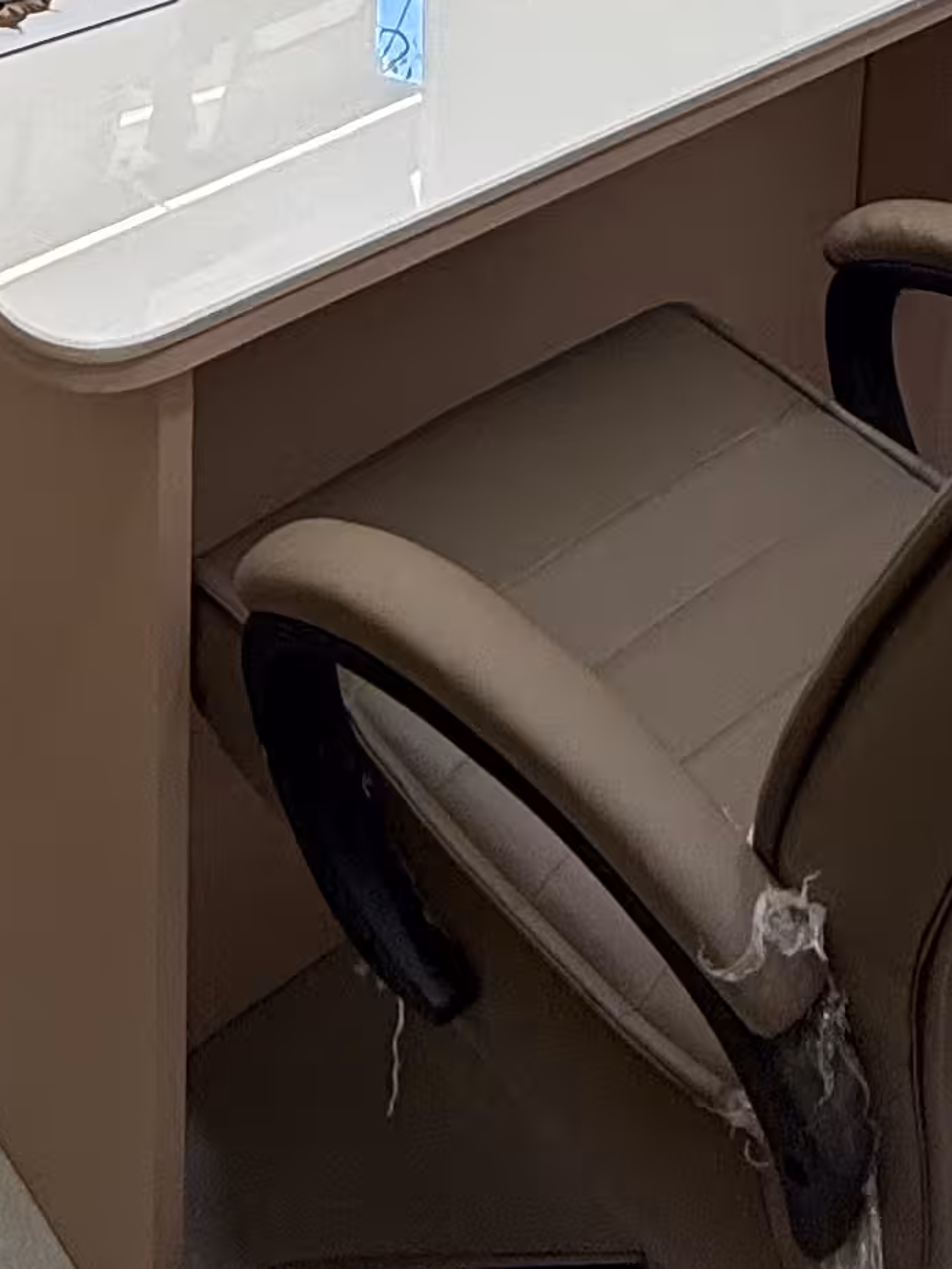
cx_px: 241
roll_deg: -2.0
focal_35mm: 61
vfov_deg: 23.3
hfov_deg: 23.8
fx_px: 2236
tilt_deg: -7.2
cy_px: -781
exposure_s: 1/100
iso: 125
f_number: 2.2
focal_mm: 2.22
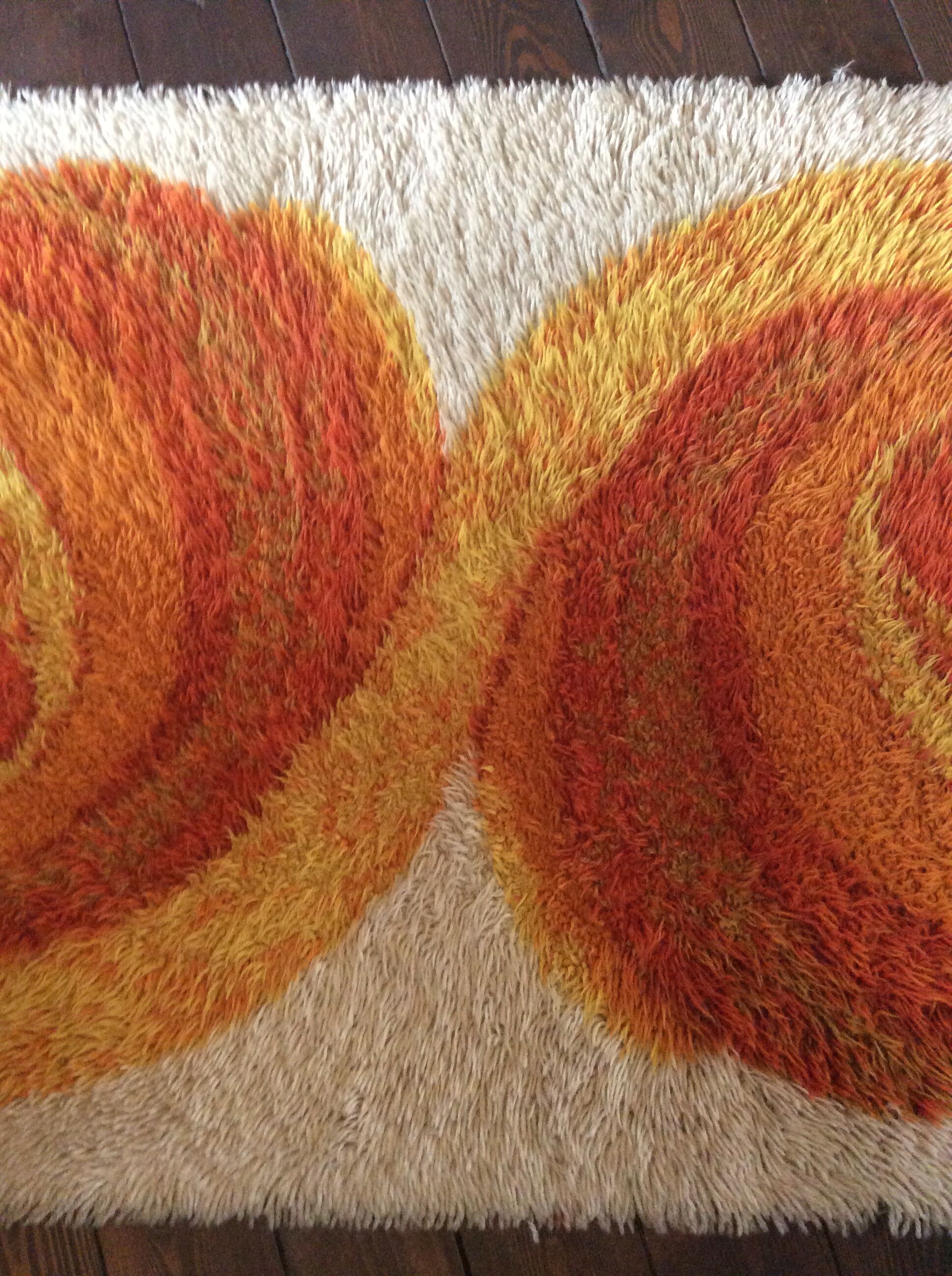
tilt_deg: -80.2
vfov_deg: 56.9
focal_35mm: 32
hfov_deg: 44.1
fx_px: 1177
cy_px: 638
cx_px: 476
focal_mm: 3.3
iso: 250
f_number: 2.4
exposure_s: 1/25
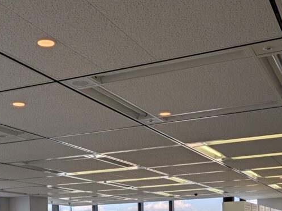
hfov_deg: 32.7
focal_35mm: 59
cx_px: 137
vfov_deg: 22.9
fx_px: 481
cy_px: 249
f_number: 1.7
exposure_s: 1/1230
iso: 15
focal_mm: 5.28
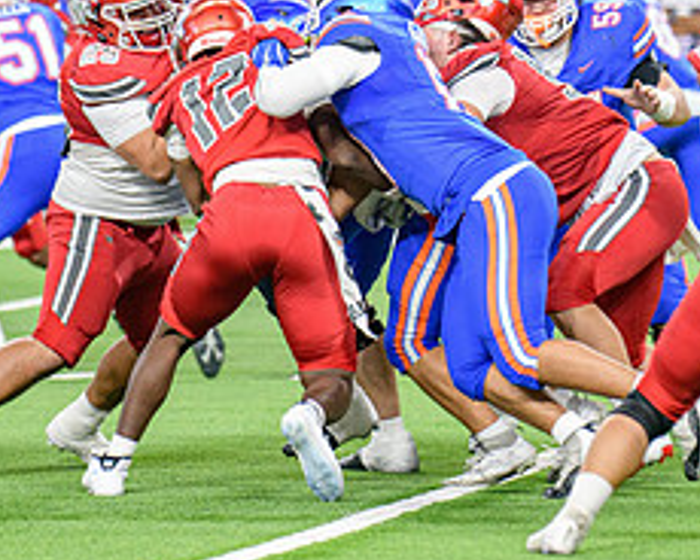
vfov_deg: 3.4
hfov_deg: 4.2
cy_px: 23
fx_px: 9551
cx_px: 387
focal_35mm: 461
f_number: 2.8
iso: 1000
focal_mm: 195
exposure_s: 1/400
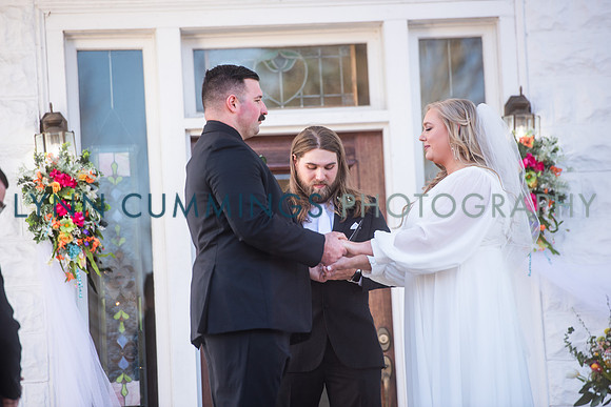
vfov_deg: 6.9
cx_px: 306
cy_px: 204
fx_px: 3395
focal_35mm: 200
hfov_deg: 10.3
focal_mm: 200
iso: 100
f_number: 3.5
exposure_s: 1/400
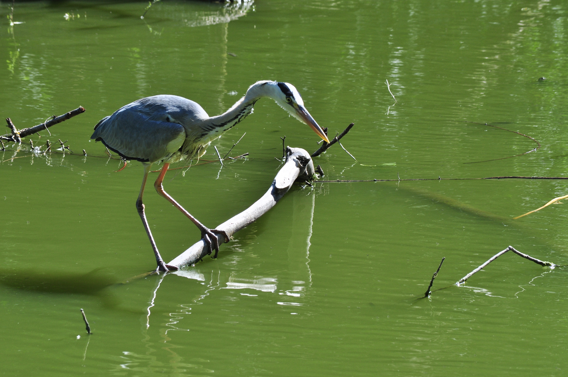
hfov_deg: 7.2
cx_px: 284
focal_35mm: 285
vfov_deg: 4.8
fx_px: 4491
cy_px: 188
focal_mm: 190
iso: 200
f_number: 13
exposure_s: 1/160
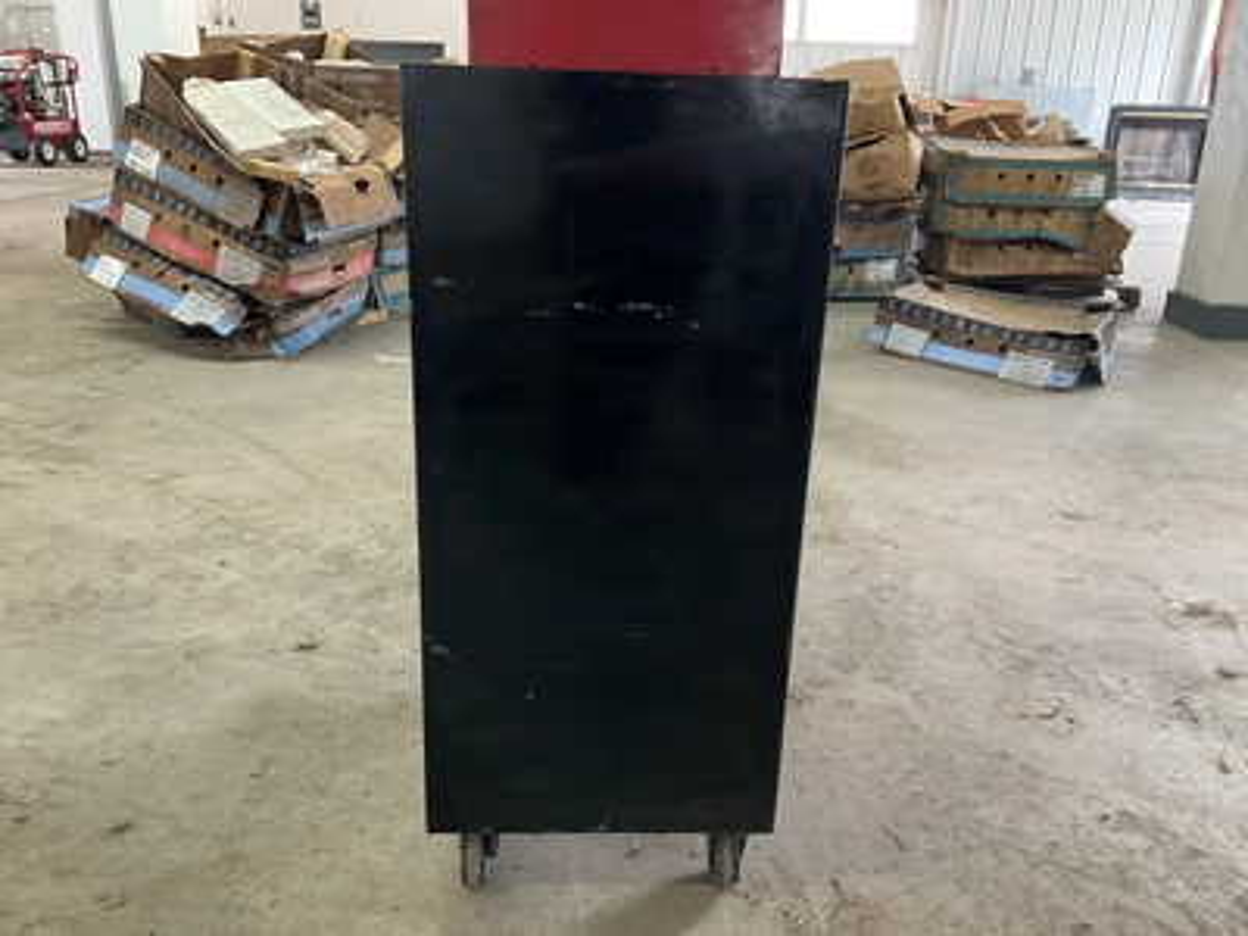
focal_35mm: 29
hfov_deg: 61.7
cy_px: 468
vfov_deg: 48.2
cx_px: 624
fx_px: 1046
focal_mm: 3
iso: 200
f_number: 1.8
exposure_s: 1/60
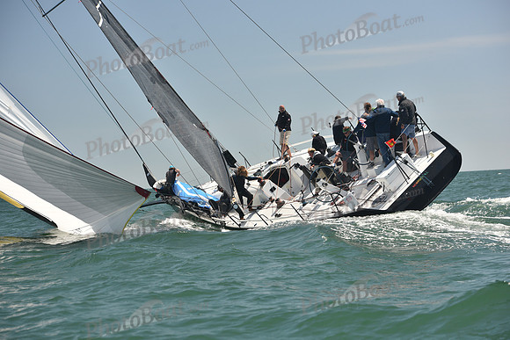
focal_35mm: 100
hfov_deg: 20.4
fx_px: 1417
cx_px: 255
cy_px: 170
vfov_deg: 13.7
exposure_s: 1/800
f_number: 4.5
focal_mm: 100
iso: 250
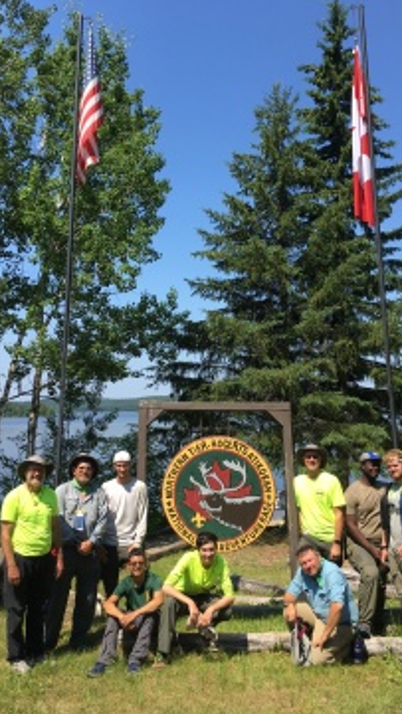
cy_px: 354
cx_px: 214
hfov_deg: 36.7
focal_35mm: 32
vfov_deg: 61.0
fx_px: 607
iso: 25
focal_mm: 4.15
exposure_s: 1/1040
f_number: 2.2
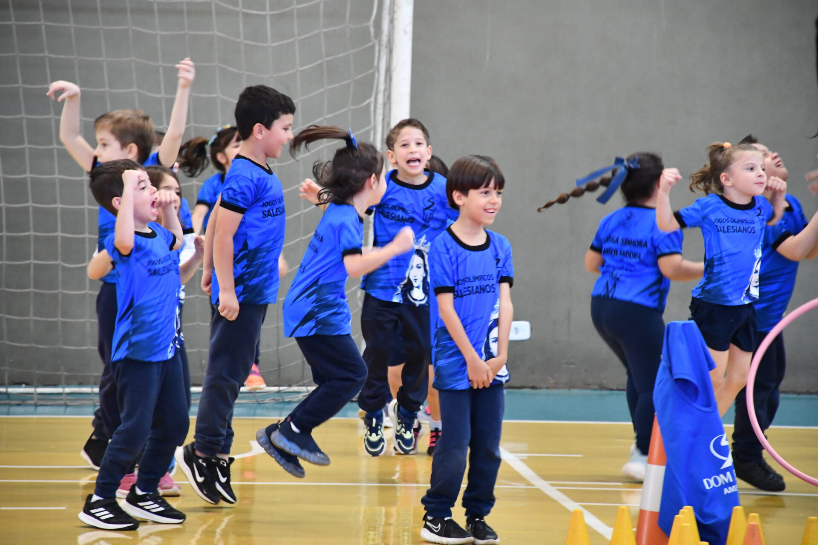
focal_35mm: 210
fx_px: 4771
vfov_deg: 6.5
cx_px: 409
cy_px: 272
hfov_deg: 9.8
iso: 4000
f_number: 5.6
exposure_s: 1/125
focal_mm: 140
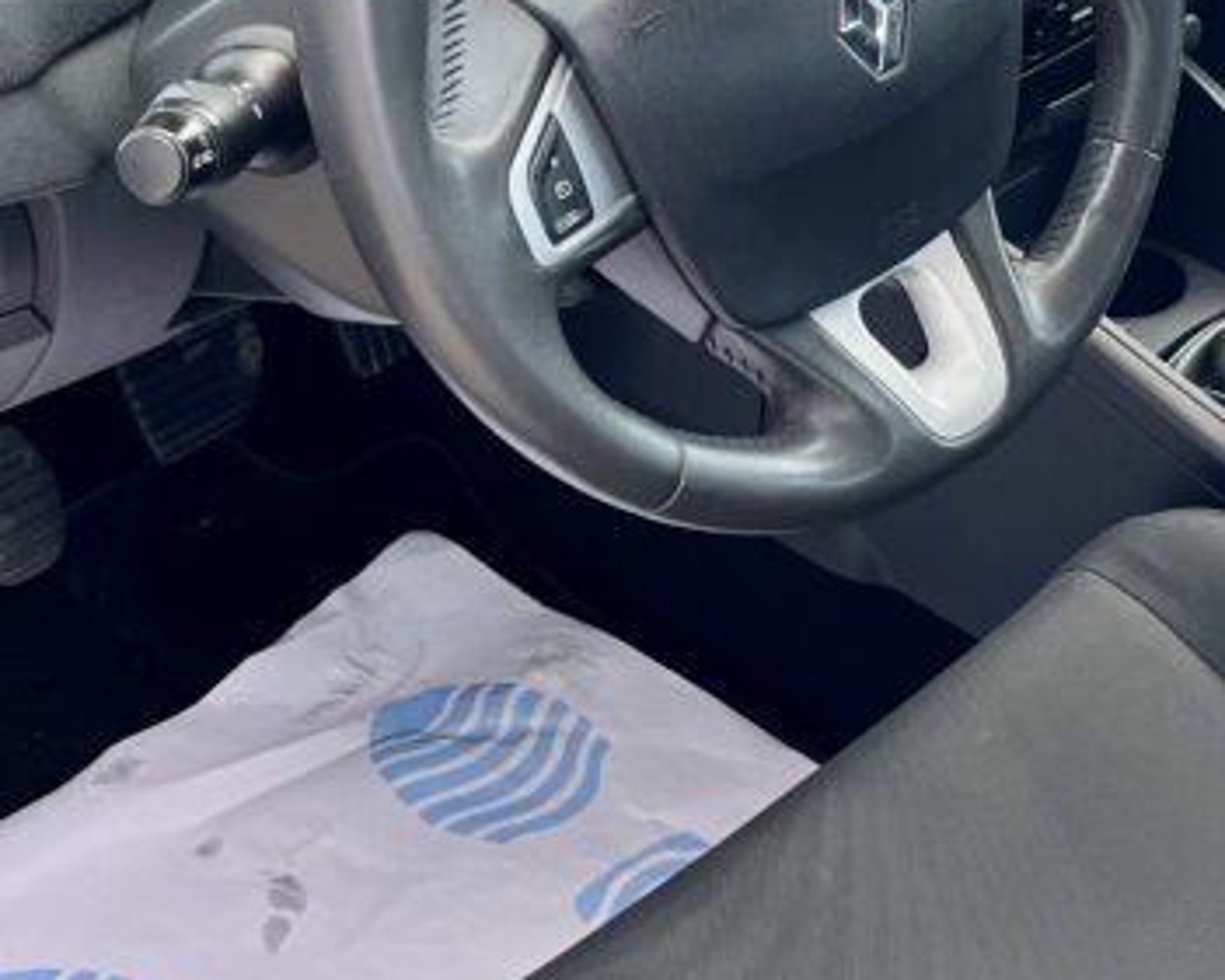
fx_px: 2684
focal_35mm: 74
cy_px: 119
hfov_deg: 25.2
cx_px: 1005
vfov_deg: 20.3
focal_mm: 5.1
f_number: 1.6
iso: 80
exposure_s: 1/122
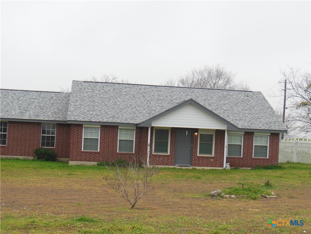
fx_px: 539
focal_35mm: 60
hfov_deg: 32.2
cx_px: 156
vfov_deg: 24.4
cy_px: 117
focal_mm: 10.7
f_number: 5
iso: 250
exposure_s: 1/250
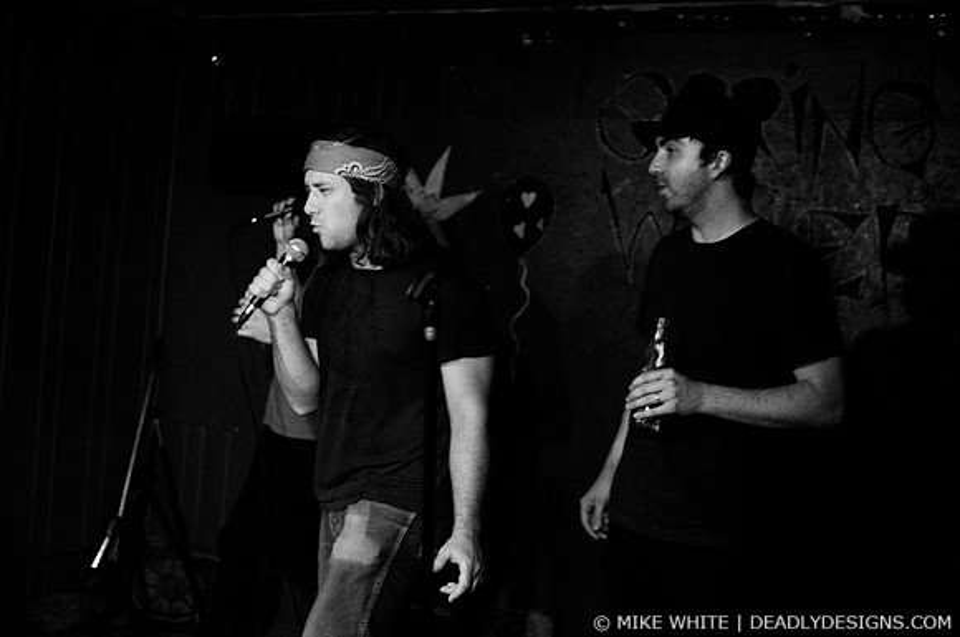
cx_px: 480
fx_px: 1198
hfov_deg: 43.7
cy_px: 318
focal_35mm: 45
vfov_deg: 29.8
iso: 1000
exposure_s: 1/100
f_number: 2.2
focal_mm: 30
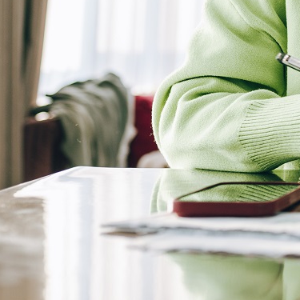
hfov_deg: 13.5
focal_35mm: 119
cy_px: -34
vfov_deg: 14.3
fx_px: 1167
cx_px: 494
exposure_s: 1/250
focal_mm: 35
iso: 250
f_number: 2.5
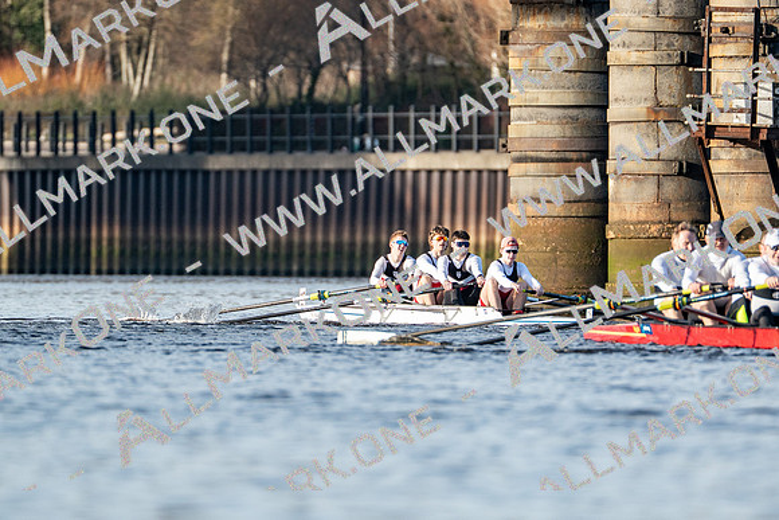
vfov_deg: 1.5
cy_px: 260
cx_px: 390
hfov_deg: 2.3
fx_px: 19479
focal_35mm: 900
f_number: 6.3
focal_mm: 600
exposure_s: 1/2000
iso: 1000
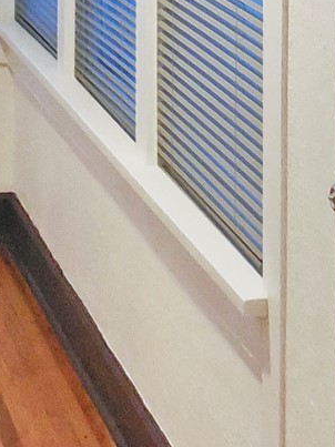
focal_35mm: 127
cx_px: -122
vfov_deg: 15.2
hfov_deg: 11.3
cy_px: -14
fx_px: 1640
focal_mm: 4.5
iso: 400
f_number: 3.1
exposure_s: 1/30
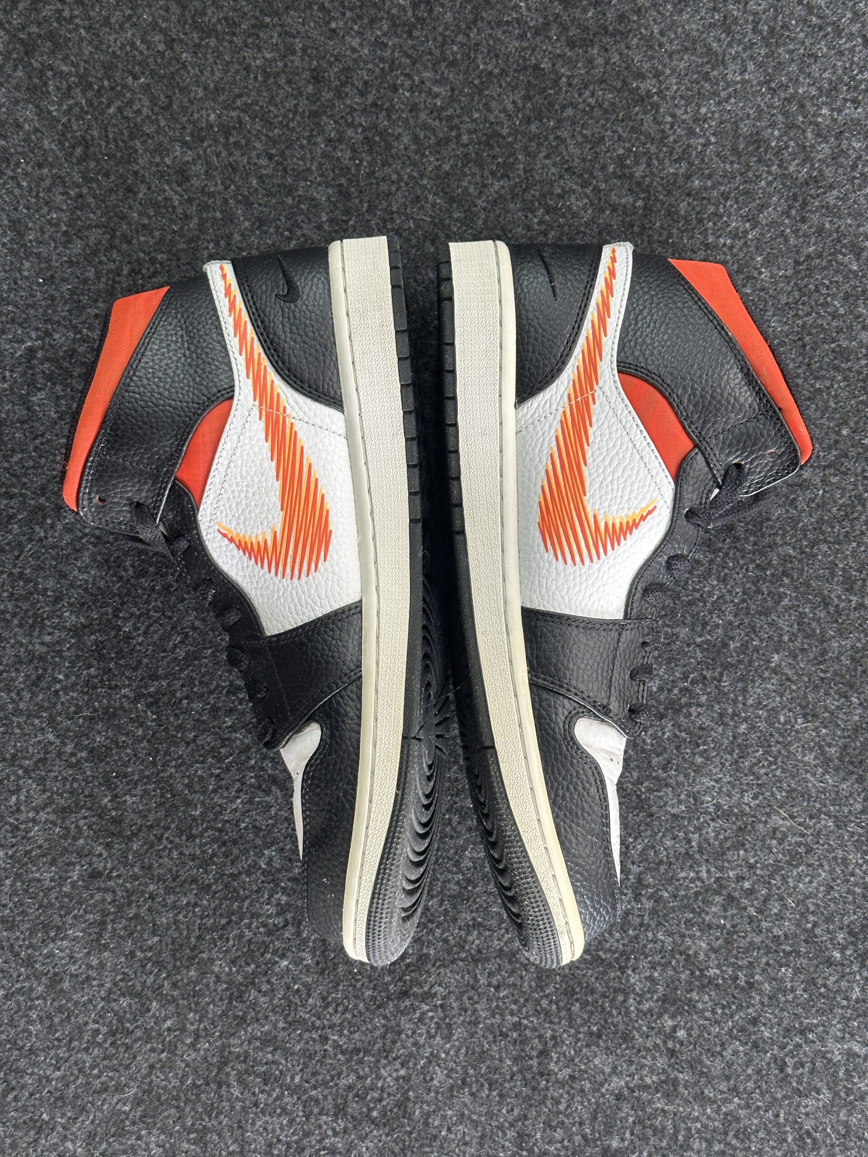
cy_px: 578
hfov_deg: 30.3
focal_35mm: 48
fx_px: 1605
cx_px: 434
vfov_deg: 39.7
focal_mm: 6.86
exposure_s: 1/50
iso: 100
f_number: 1.78
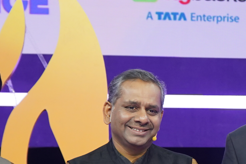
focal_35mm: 151
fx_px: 1032
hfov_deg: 13.6
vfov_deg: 9.0
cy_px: 182
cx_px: 163
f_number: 4
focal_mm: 37
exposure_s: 1/160
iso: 1600
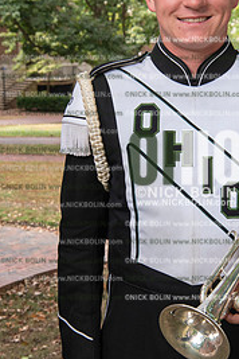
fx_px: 807
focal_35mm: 81
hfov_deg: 16.7
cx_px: 185
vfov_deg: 25.1
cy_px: 168
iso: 500
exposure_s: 1/100
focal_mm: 48
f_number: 8
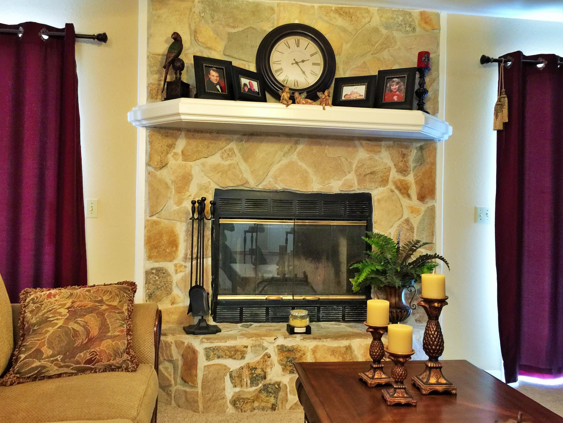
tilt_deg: -0.6
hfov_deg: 58.3
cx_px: 284
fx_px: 504
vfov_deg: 45.4
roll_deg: -1.5
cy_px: 210
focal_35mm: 31
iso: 80
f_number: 2.2
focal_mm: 4.15
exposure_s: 1/4
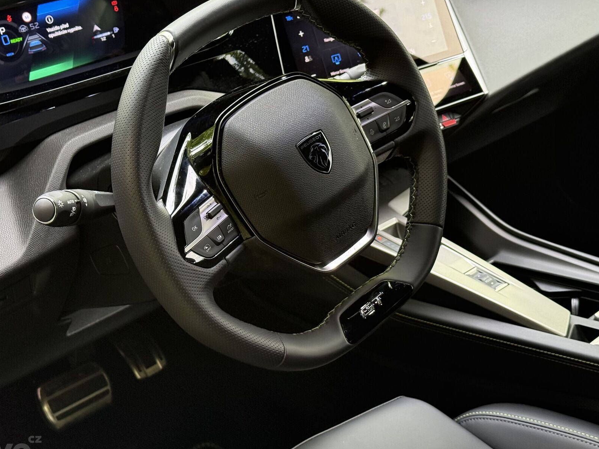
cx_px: 294
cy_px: 202
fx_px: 1004
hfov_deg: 33.2
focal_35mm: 58
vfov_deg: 25.2
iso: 200
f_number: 1.78
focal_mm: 6.76
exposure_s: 1/65
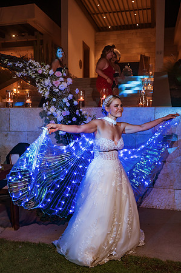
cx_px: 90
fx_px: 265
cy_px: 136
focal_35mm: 35
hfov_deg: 37.8
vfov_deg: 54.5
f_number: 4.5
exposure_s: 1/100
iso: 1600
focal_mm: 35
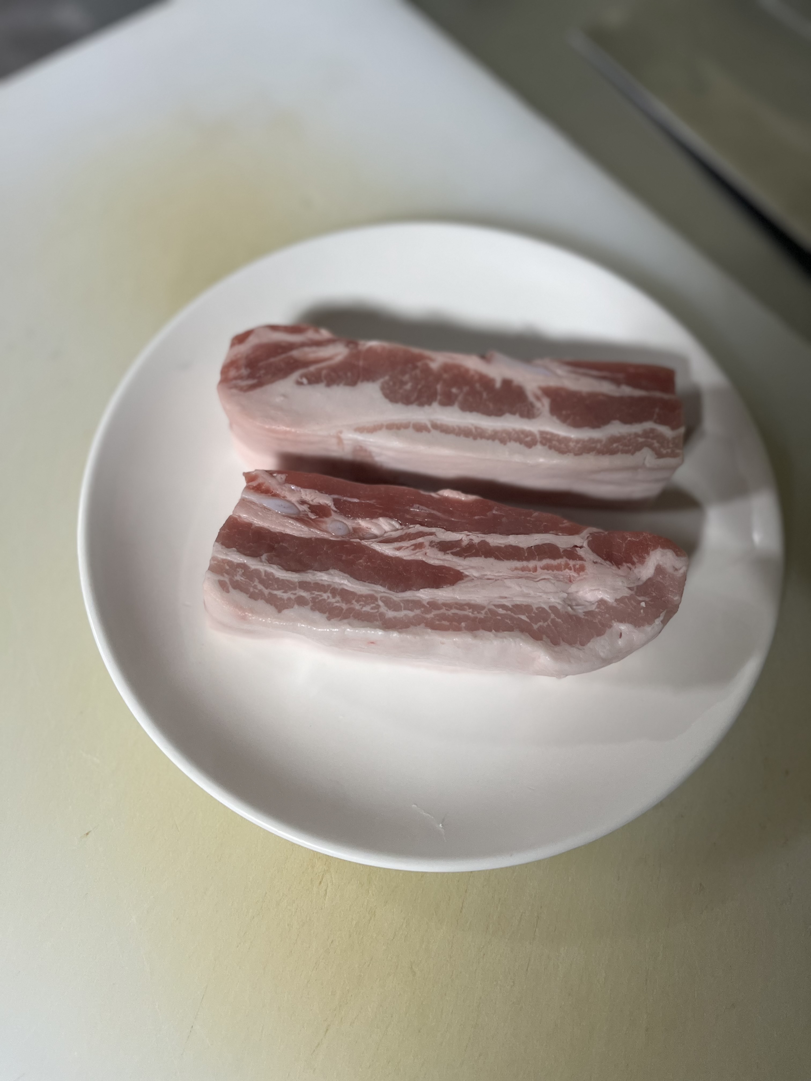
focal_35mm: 26
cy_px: 540
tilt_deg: -69.1
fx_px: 812
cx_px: 406
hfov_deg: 53.1
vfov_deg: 67.3
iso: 100
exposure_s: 1/60
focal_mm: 5.1
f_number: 1.6
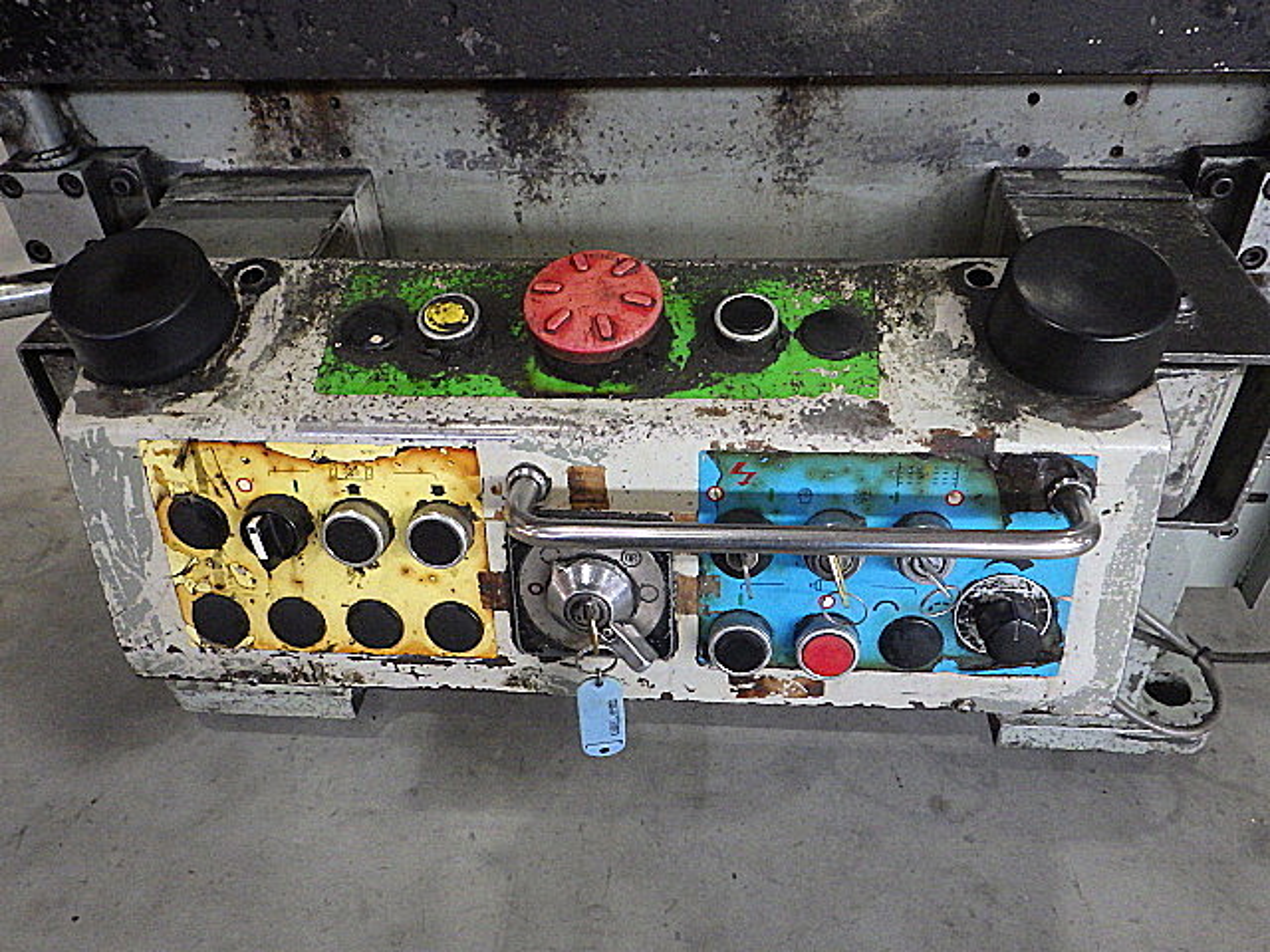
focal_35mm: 28
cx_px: 635
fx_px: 1027
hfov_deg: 63.4
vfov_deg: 49.7
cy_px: 476
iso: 320
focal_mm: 5
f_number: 3.5
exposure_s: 1/45
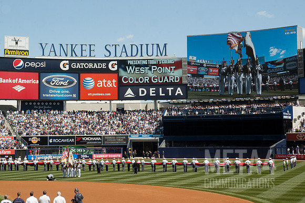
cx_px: 159
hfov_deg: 29.3
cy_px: 97
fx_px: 582
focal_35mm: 69
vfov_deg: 19.8
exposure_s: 1/400
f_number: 10
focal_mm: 44
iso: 320
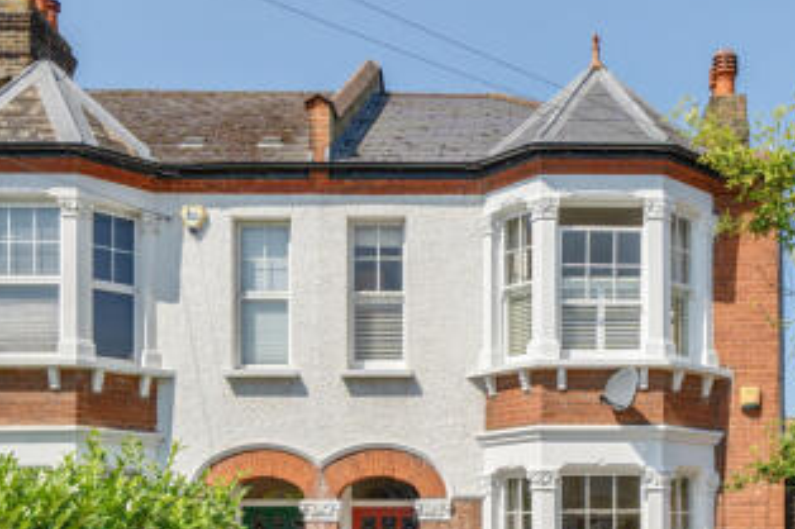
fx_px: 1037
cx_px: 562
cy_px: 381
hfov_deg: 41.1
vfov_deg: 28.3
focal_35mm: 47
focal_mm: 21
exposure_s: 1/1600
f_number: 8
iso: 400
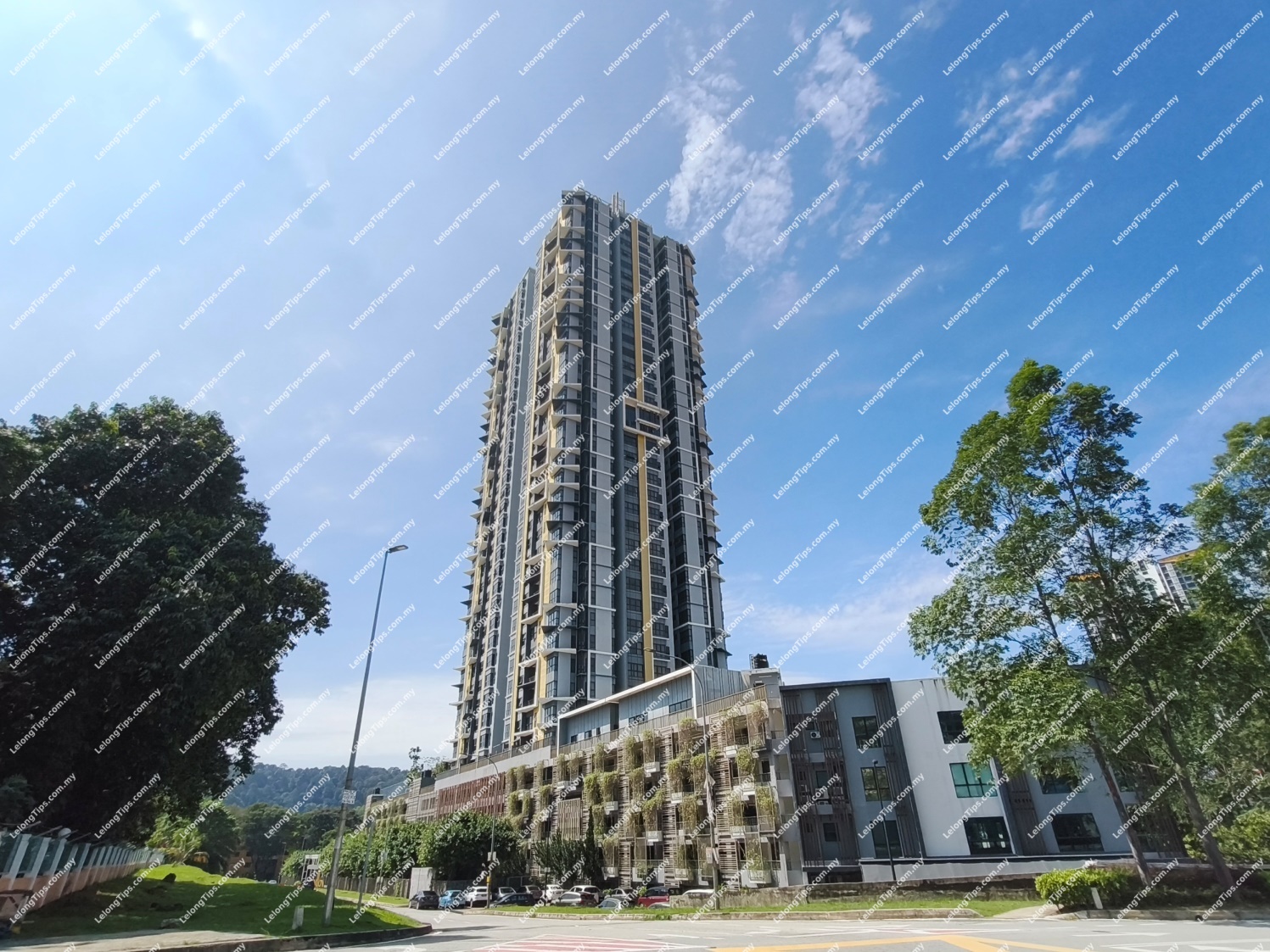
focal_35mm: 15
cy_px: 476
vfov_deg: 81.8
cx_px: 635
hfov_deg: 98.2
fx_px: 550
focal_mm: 1.67
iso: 50
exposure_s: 1/2311
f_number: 2.2
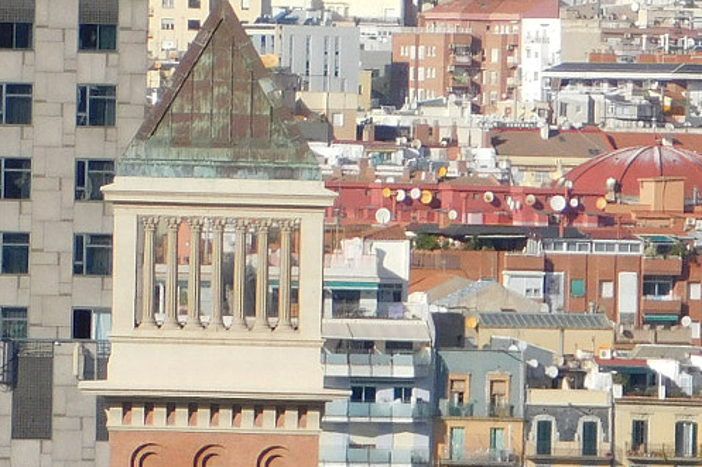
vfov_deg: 1.5
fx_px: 17368
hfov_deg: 2.3
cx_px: 629
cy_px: 608
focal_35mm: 891
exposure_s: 1/640
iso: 125
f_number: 5.7
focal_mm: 47.2
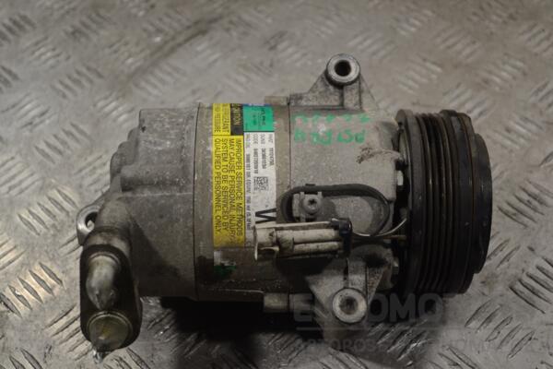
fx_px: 922
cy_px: 184
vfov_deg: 22.6
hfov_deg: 33.4
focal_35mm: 60
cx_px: 276
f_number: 5.3
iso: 100
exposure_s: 1/40
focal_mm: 40
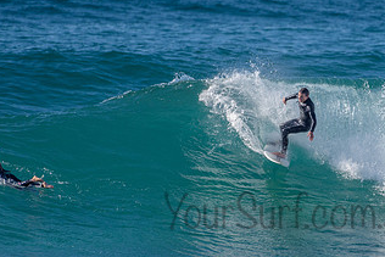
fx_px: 12025
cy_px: 148
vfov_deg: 1.2
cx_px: 289
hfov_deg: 1.8
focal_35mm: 1124
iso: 180
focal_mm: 500
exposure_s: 1/2000
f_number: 5.6
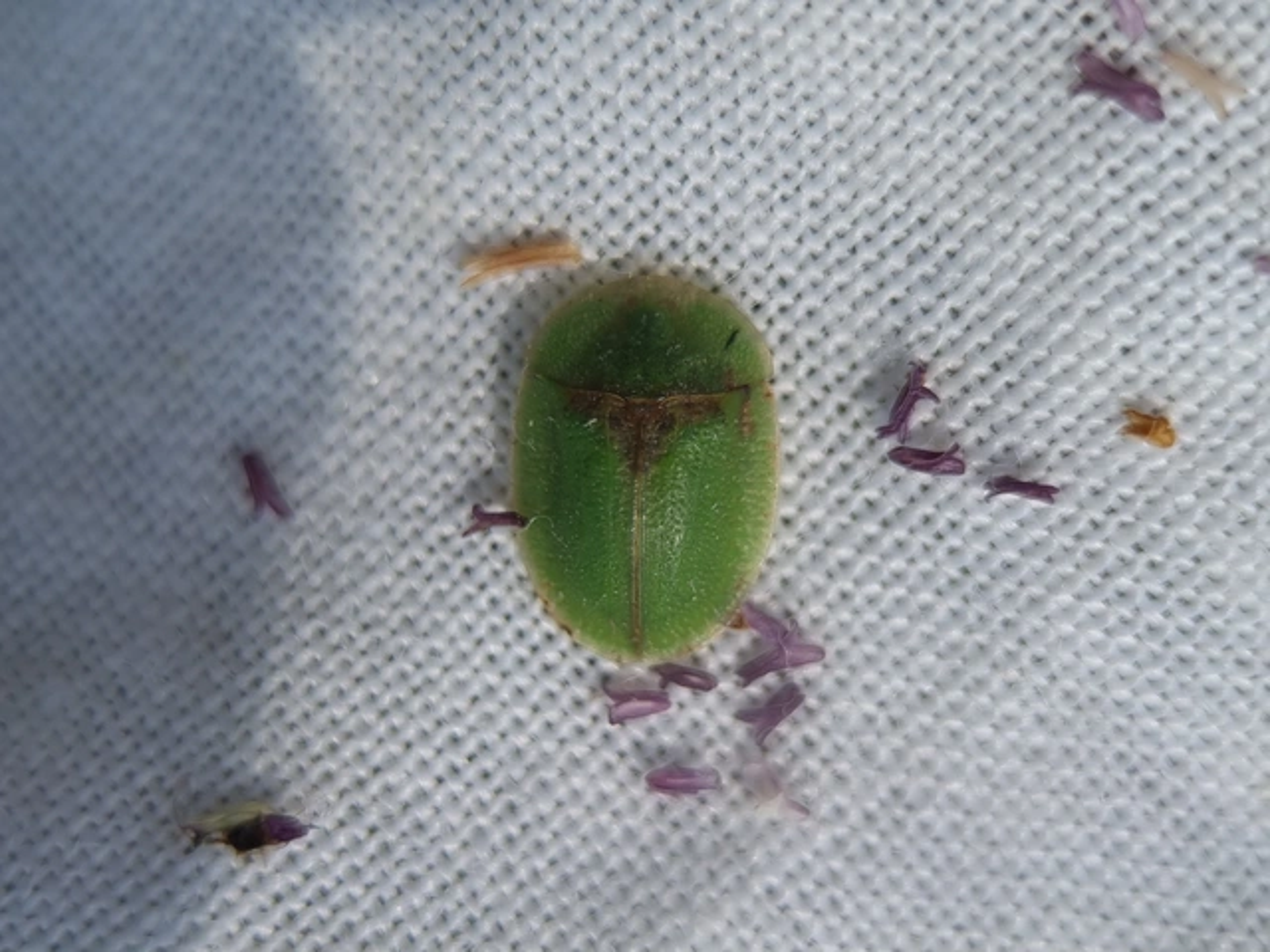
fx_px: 954
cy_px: 476
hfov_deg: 67.3
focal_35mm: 26
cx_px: 635
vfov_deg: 53.1
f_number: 1.8
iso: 50
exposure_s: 1/1111
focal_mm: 5.4
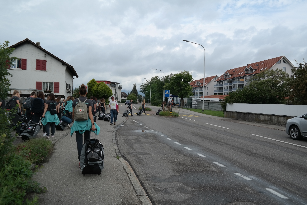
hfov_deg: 63.7
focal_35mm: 29
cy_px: 102
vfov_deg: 44.9
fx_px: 247
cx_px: 154
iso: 100
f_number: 7.1
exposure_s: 1/250
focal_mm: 19
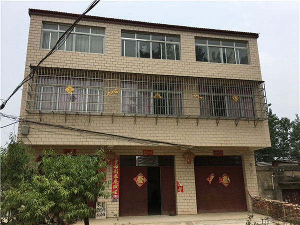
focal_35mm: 29
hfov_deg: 61.7
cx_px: 150
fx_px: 251
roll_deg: +1.0
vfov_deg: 48.2
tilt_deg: +16.2
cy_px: 112
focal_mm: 4.15
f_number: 2.2
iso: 25
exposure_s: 1/2024
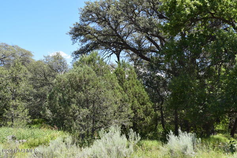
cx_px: 118
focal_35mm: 42
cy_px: 79
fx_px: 276
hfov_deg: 46.4
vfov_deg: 31.9
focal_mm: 28
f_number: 10
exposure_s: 1/250
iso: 400
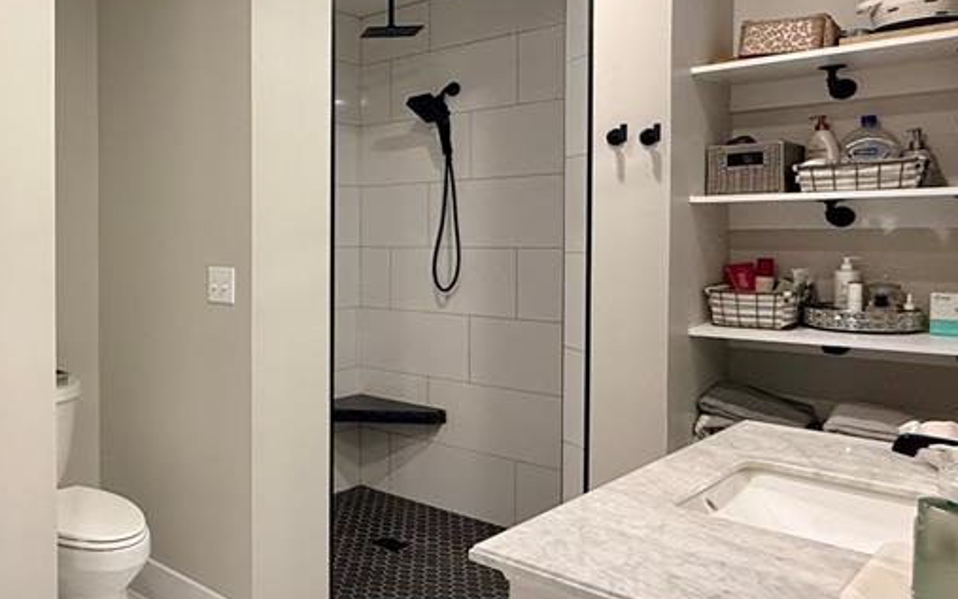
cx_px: 113
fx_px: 783
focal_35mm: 30
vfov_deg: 41.7
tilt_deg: -0.9
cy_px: 251
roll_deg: +0.5
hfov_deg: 55.4
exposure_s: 1/120
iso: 250
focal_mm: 2.22
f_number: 2.2
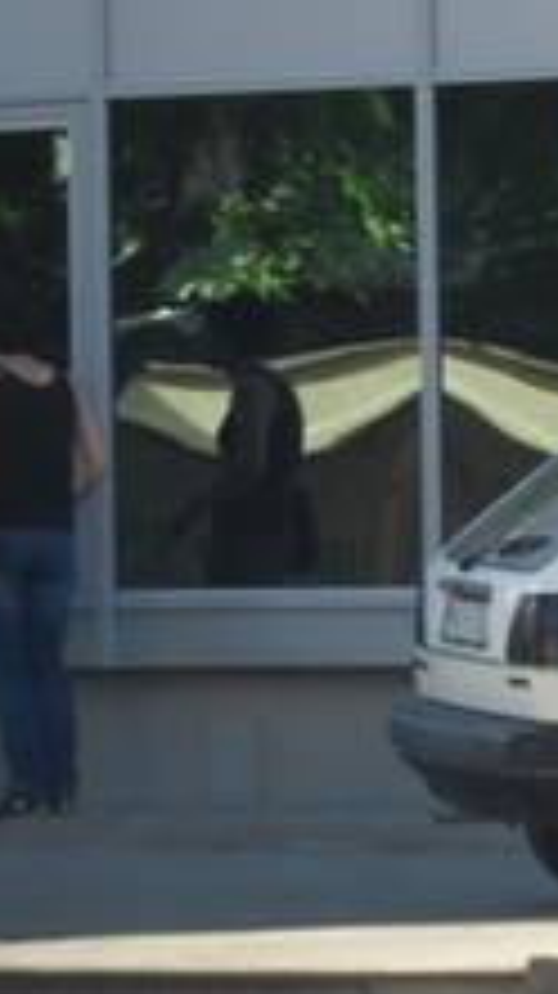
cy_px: 522
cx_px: 1238
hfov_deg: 3.3
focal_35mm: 364
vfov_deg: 5.9
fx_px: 9593
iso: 80
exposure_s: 1/94
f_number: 5.4
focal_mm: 21
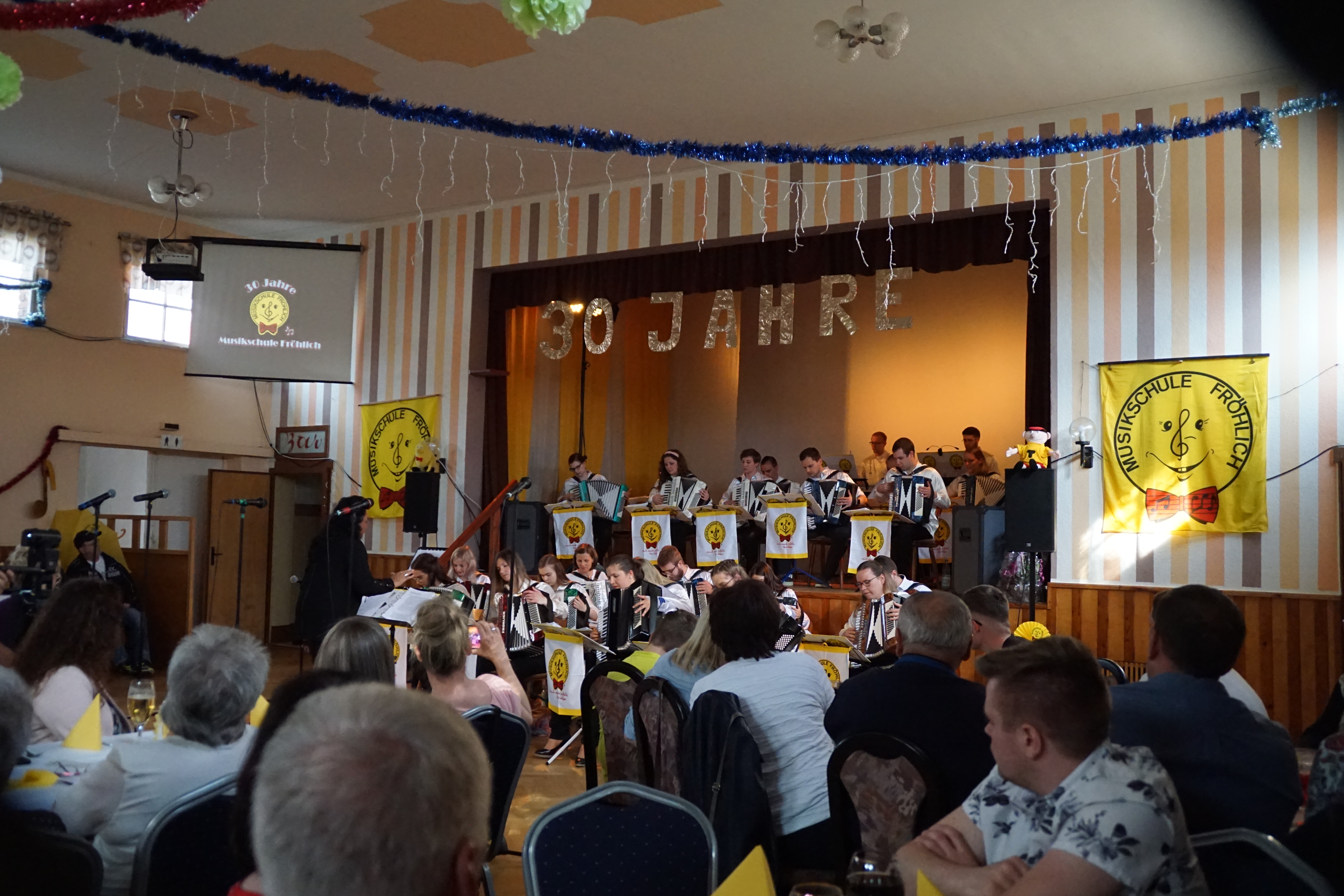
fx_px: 1307
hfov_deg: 54.4
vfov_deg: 37.8
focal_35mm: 35
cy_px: 431
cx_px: 648
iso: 3200
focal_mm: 22
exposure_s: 1/160
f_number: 3.5
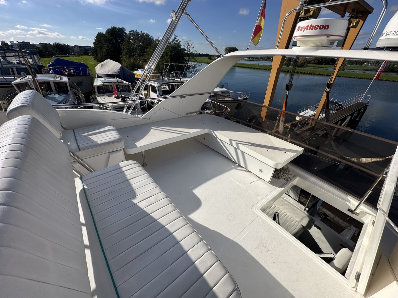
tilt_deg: -30.1
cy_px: 149
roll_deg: -2.2
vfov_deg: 85.7
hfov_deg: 102.1
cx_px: 199
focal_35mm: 14
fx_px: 161
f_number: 2.2
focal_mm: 2.22
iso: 50
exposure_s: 1/4464
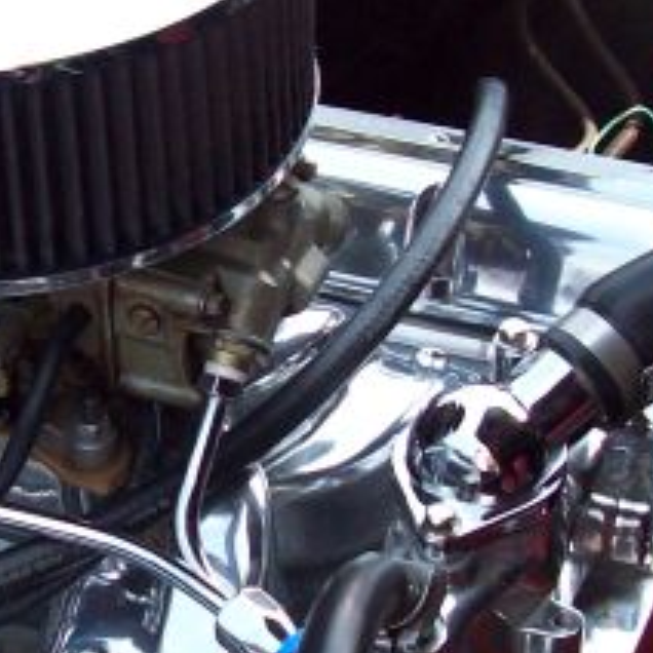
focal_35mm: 120
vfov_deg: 14.5
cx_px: 9
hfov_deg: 14.3
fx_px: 2561
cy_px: 425
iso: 80
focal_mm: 6
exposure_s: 1/275
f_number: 2.7
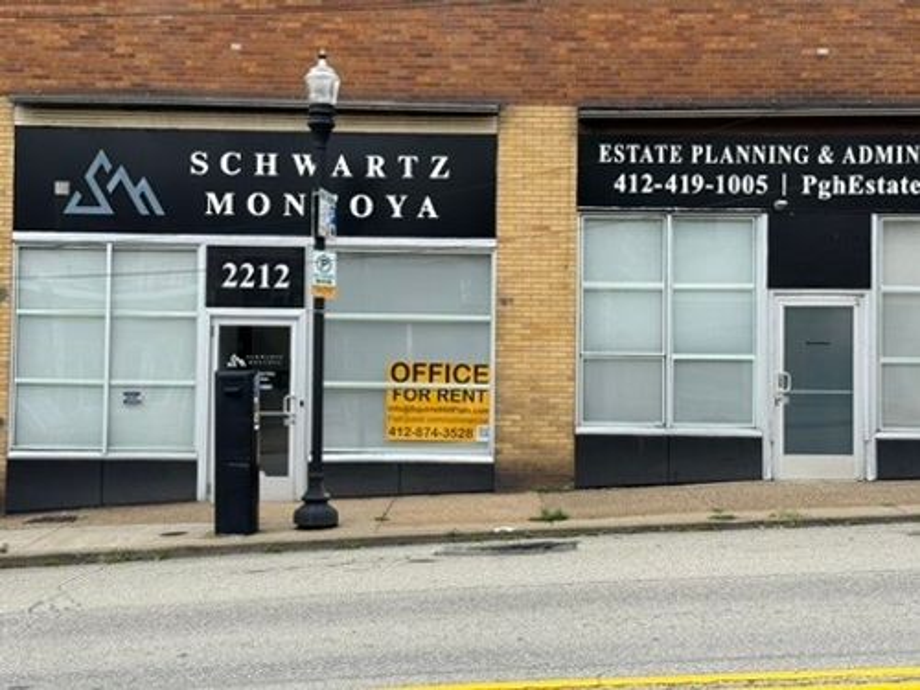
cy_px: 345
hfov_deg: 39.7
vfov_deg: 30.3
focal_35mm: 48
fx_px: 1276
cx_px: 460
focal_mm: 6.76
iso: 64
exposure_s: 1/1203
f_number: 1.78
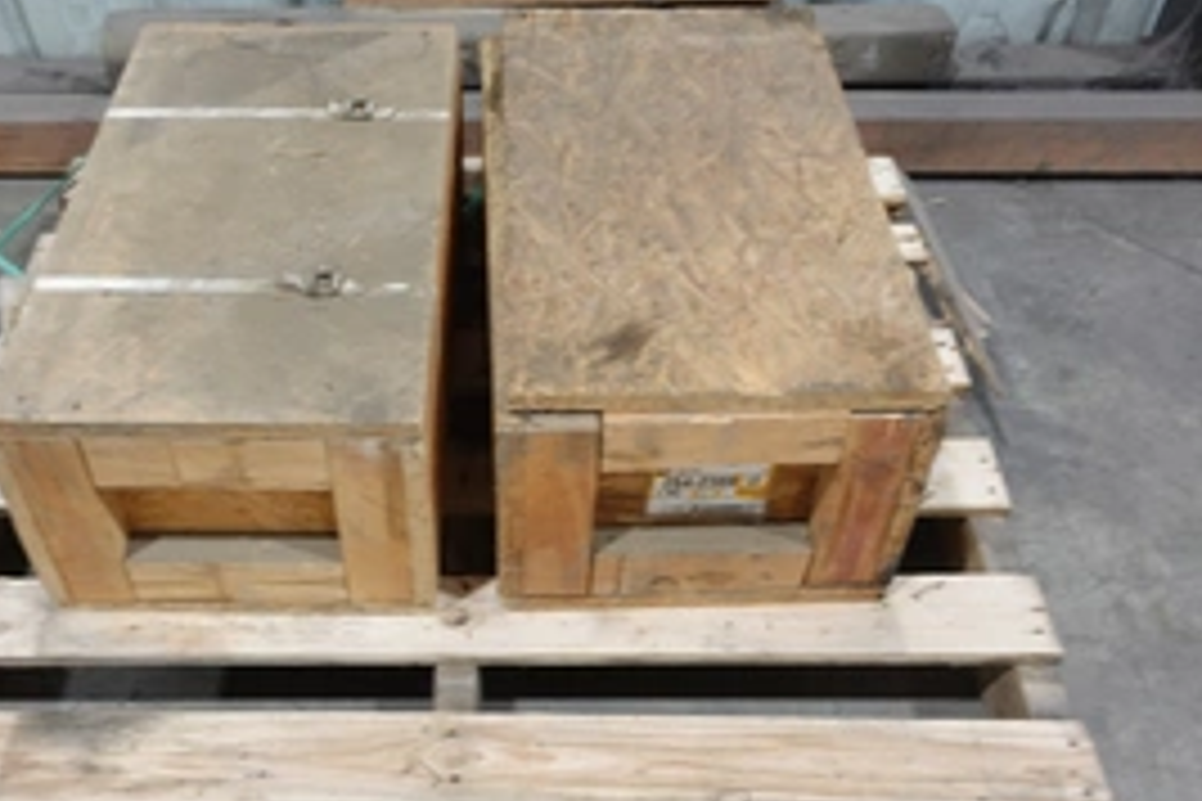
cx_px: 491
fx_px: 1202
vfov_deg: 36.9
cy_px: 416
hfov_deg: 52.8
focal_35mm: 36
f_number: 1.8
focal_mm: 8.8
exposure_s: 1/30
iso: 250
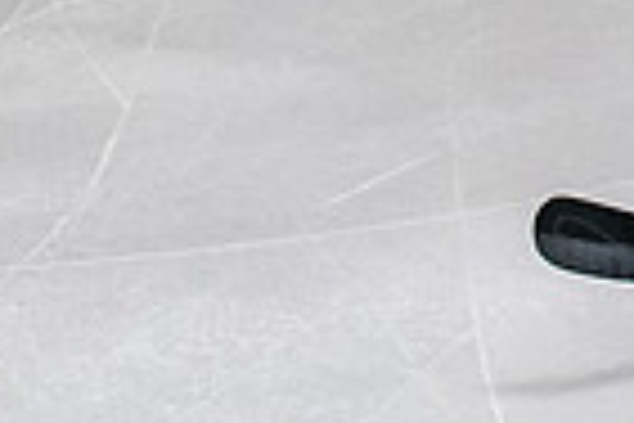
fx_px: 10038
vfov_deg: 2.4
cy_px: -485
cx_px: 1174
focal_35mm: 570
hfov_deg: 3.6
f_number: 3.5
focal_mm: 70
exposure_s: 1/800
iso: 1800
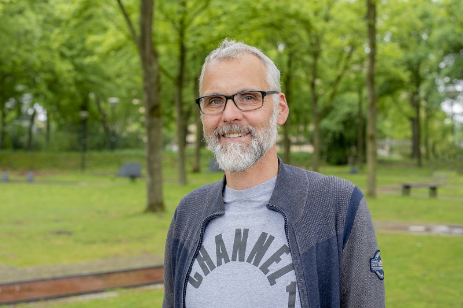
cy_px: 154
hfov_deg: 39.6
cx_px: 232
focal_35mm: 50
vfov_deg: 27.0
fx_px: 643
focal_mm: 50
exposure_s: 1/80
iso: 400
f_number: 4.5
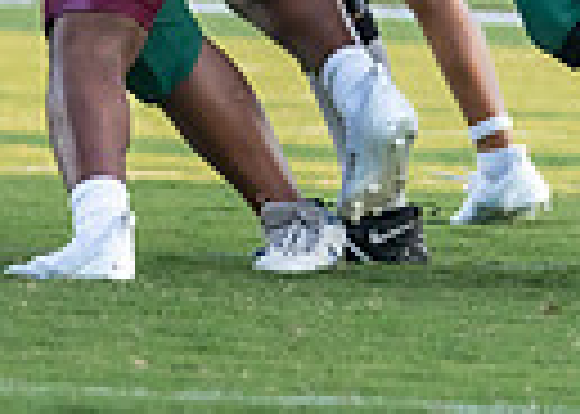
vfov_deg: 2.6
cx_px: -588
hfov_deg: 3.7
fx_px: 9006
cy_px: -362
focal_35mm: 547
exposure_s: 1/1000
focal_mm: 93
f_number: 2.8
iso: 640
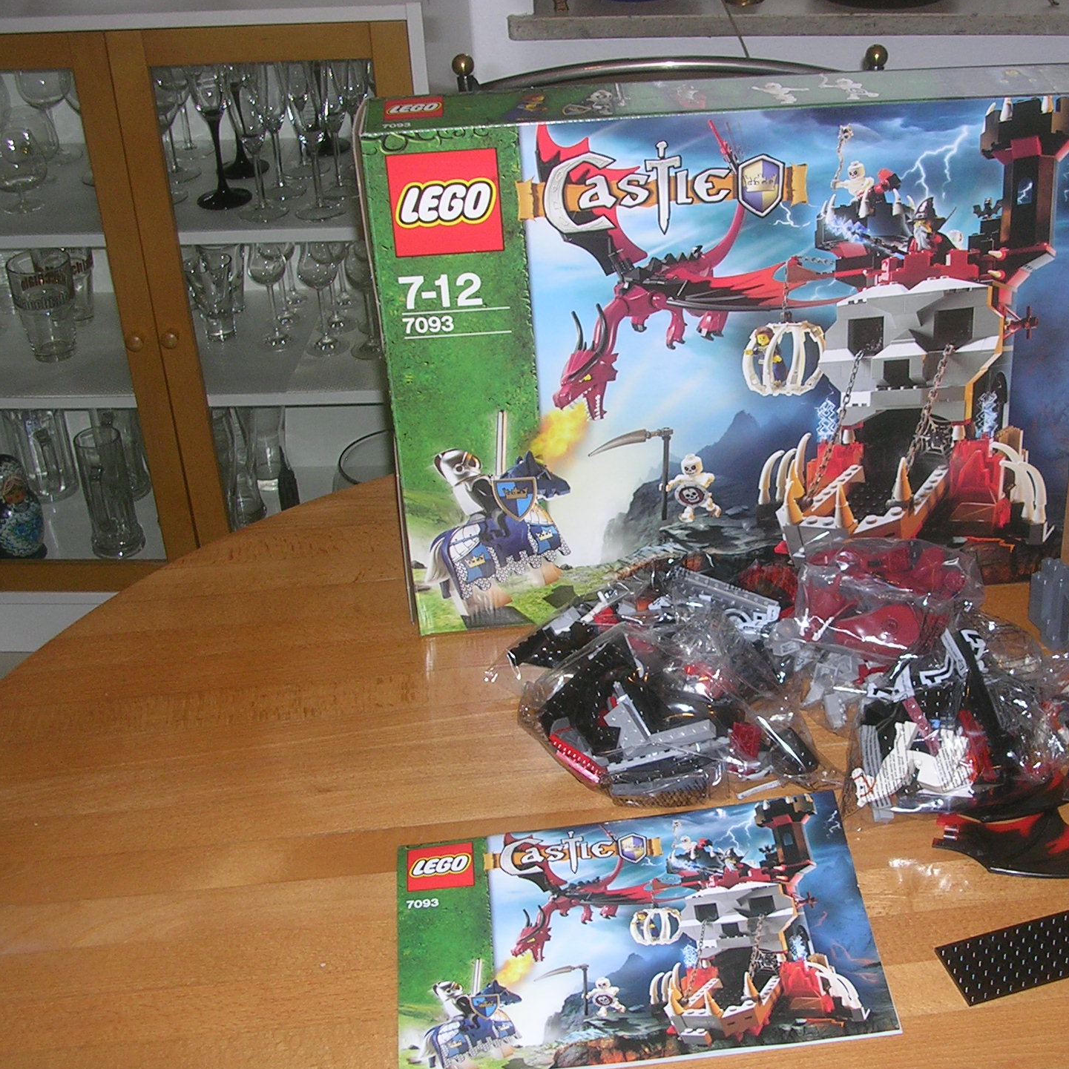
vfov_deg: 31.6
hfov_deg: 31.2
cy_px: 568
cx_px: 759
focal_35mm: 54
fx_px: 1887
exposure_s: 1/60.1
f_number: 3
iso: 50
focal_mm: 6.6
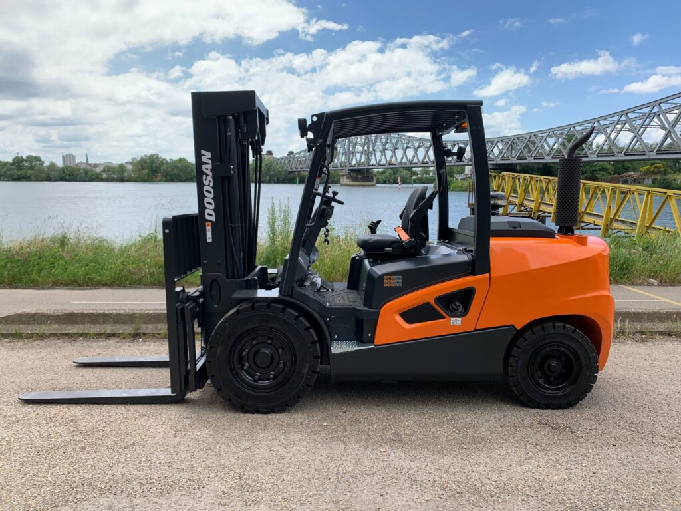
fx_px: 511
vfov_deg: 53.1
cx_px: 340
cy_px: 256
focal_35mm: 26
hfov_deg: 67.3
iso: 25
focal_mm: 4.25
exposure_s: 1/727
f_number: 1.8
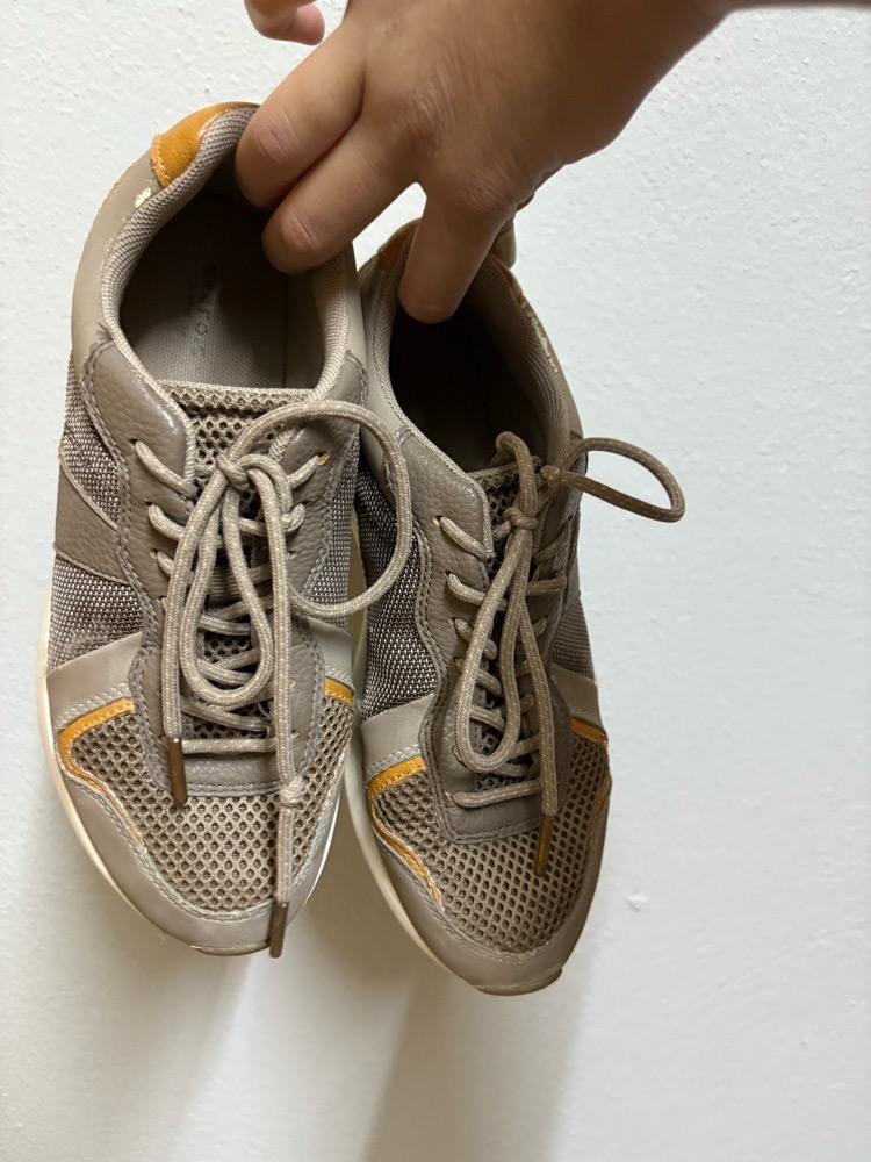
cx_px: 436
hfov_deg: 53.1
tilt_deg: -15.7
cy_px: 581
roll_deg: -0.2
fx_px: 872
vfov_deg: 67.3
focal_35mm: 26
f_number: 1.6
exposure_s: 1/33
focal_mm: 5.96
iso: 400
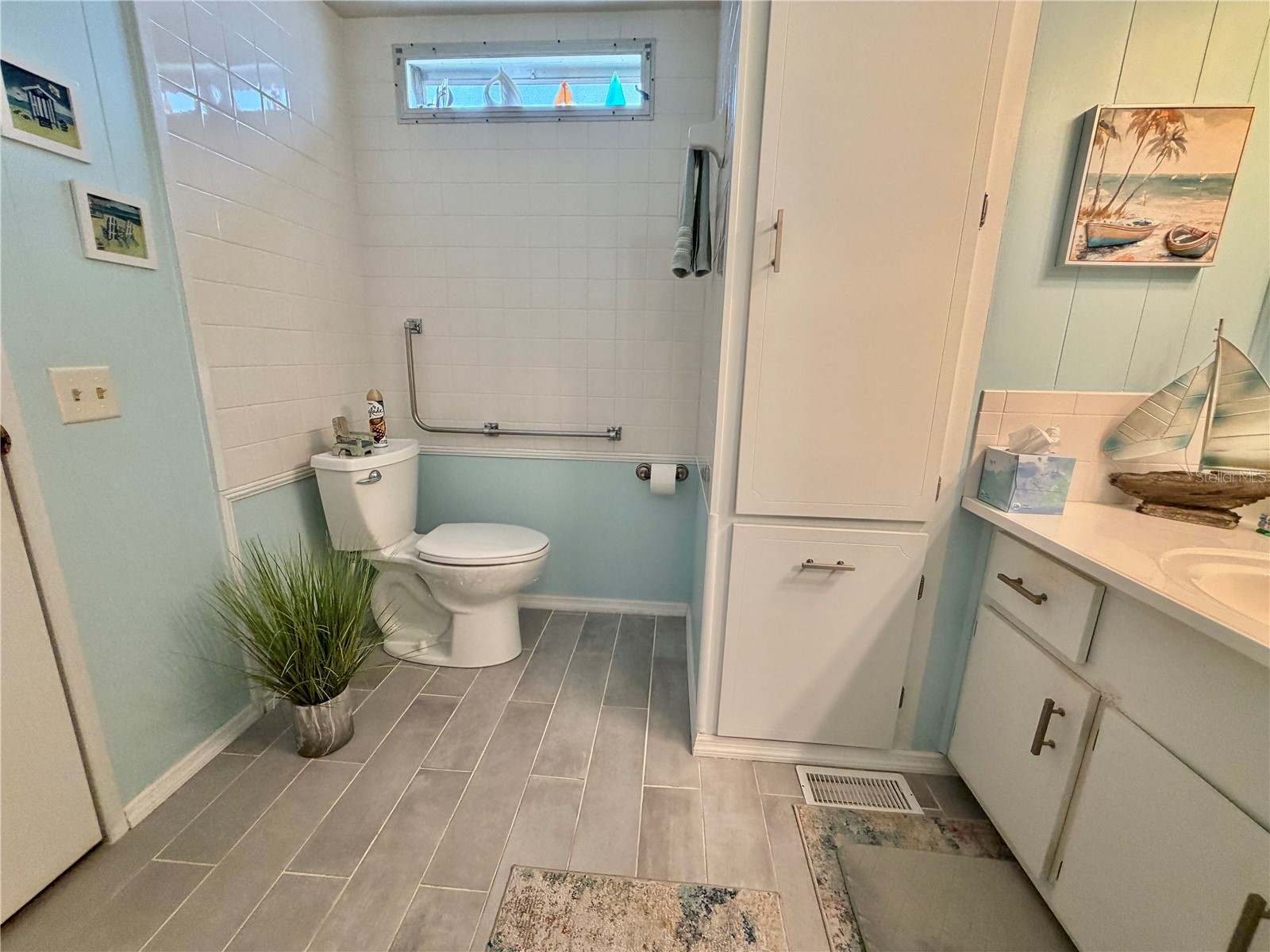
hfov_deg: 102.1
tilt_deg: -12.7
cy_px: 476
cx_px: 635
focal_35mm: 14
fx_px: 514
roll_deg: -1.2
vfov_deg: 85.7
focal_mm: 2.22
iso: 200
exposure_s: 1/120
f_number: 2.2
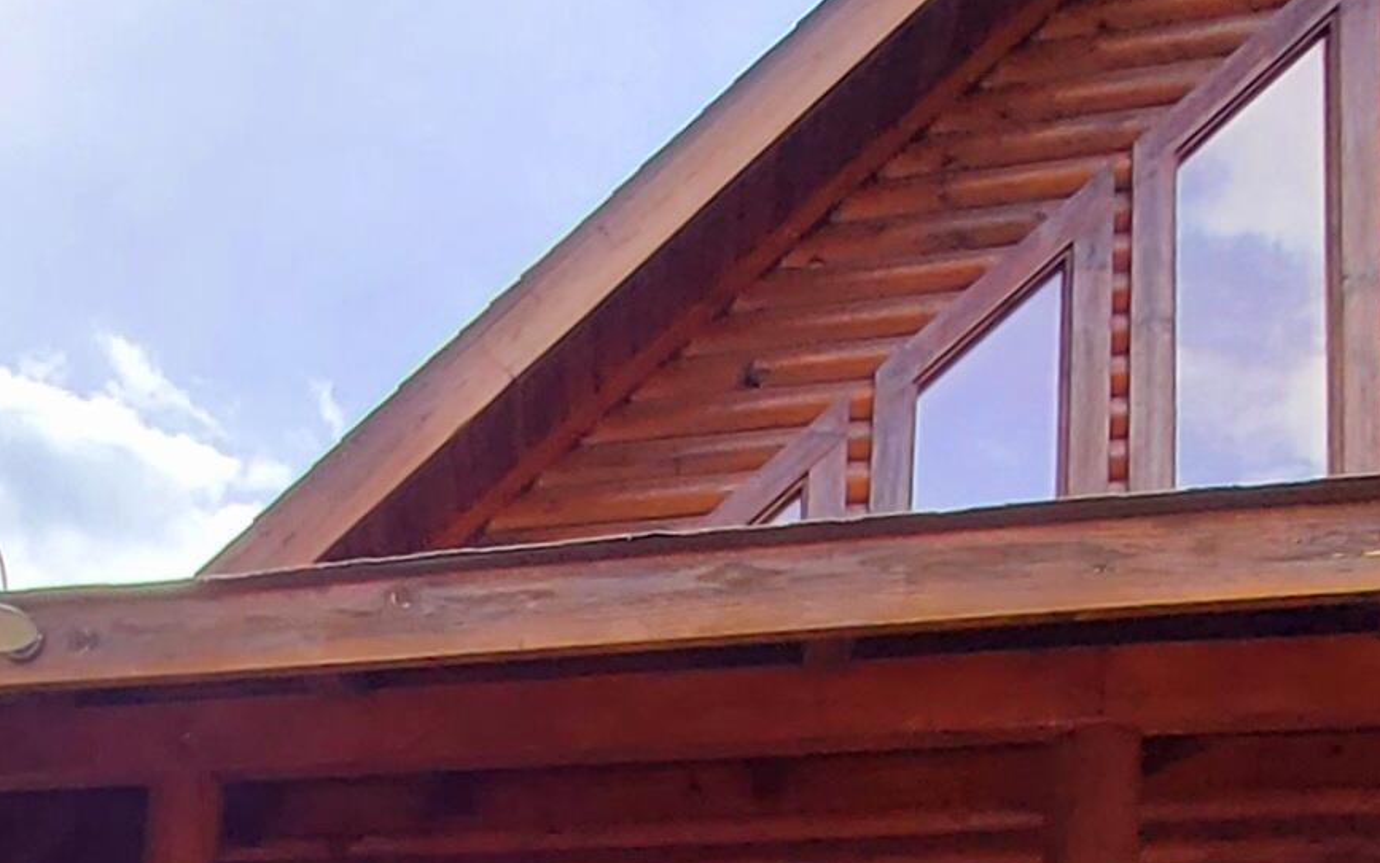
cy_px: 1396
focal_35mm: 38
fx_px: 1429
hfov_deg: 47.2
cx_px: 181
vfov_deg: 23.9
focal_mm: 1.13
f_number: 2.2
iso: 50
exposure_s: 1/435
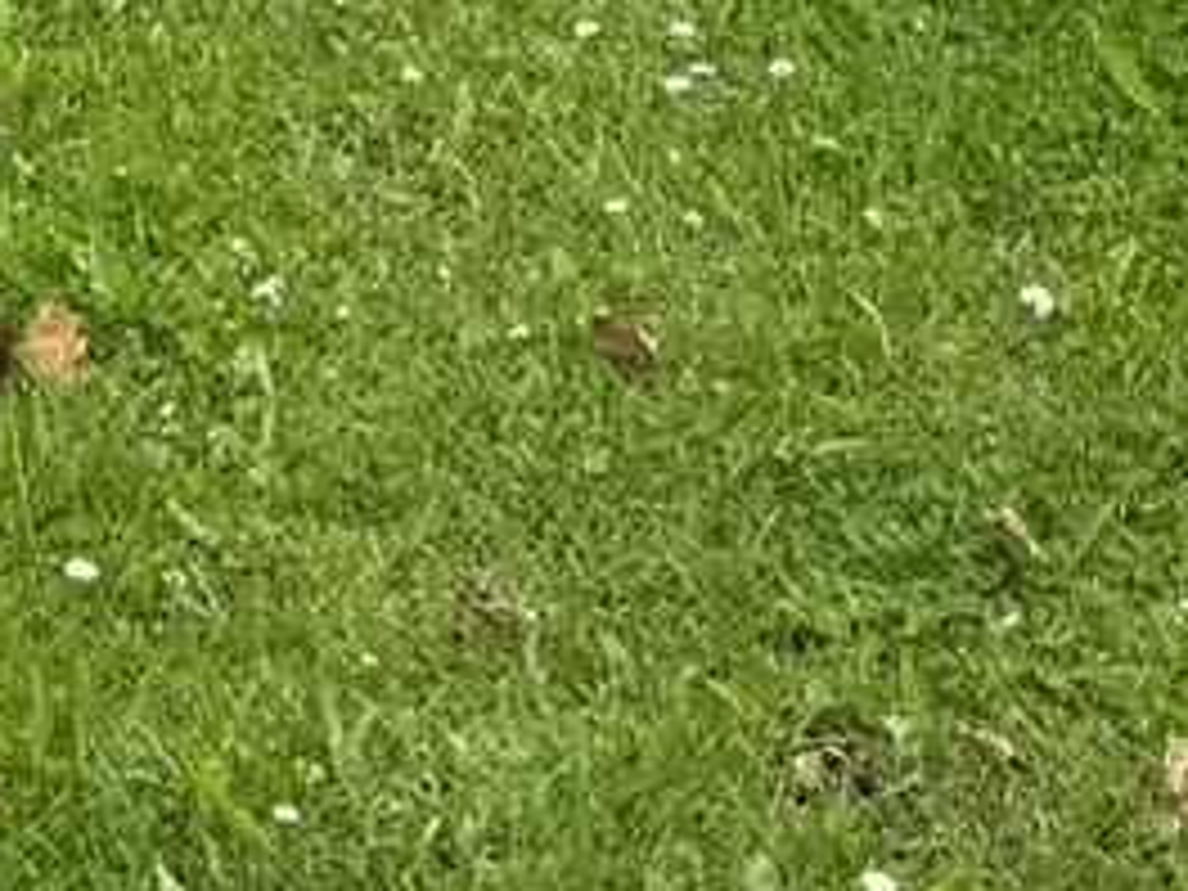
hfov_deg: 10.2
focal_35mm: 186
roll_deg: -0.4
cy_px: -2124
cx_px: -702
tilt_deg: -0.1
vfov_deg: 6.9
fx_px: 6383
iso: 80
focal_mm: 6.76
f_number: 1.78
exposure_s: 1/1767
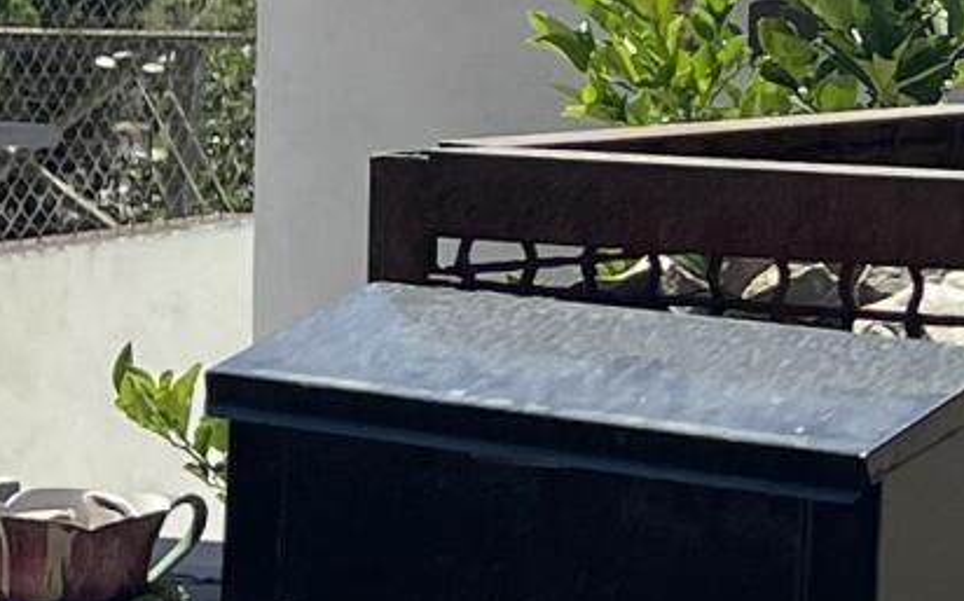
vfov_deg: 6.7
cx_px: 2118
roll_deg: +0.2
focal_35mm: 193
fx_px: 5068
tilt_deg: +2.2
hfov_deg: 9.9
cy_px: -367
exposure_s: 1/3086
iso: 32
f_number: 1.6
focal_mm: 5.1
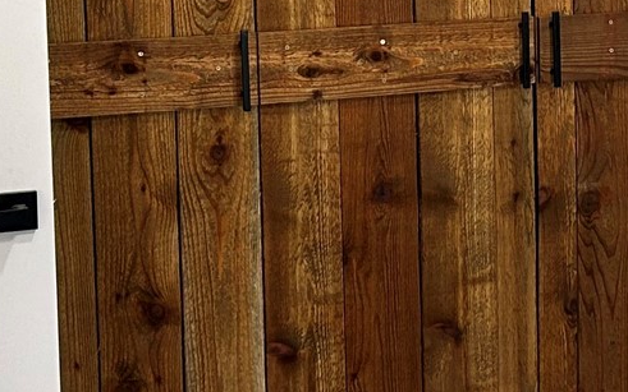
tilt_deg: -5.4
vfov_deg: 11.2
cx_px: 721
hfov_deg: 17.4
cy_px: -34
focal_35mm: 115
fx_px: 1968
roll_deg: +1.3
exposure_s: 1/60
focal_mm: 5.7
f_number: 1.5
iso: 80
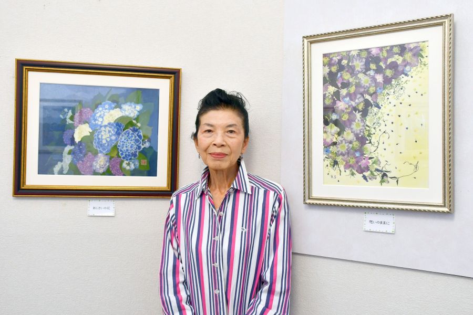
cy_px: 158
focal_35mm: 36
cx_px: 236
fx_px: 473
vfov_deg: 36.9
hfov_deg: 53.1
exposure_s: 1/30
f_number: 5.6
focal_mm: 24
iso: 800
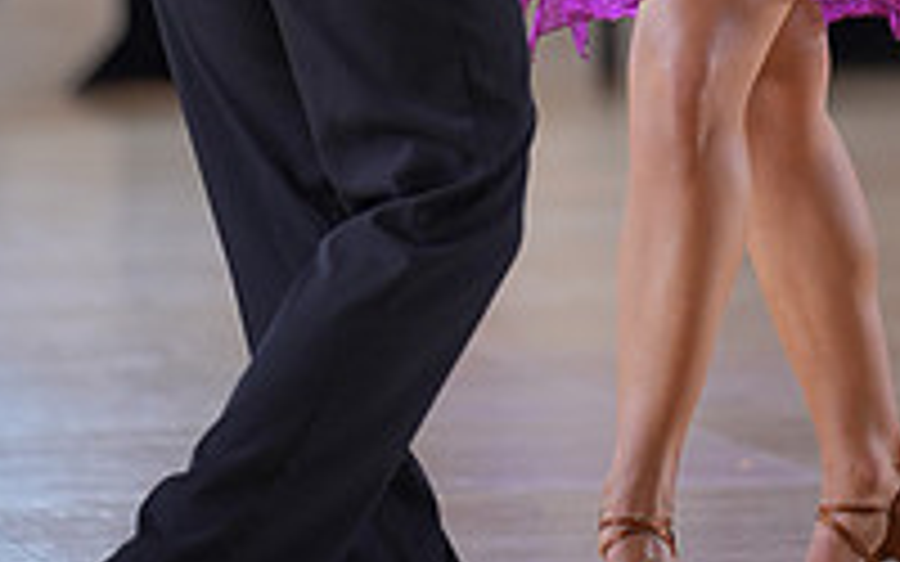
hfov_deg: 5.8
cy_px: -252
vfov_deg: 3.6
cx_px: 533
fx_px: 8855
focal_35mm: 361
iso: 640
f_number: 2
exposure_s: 1/500
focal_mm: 122
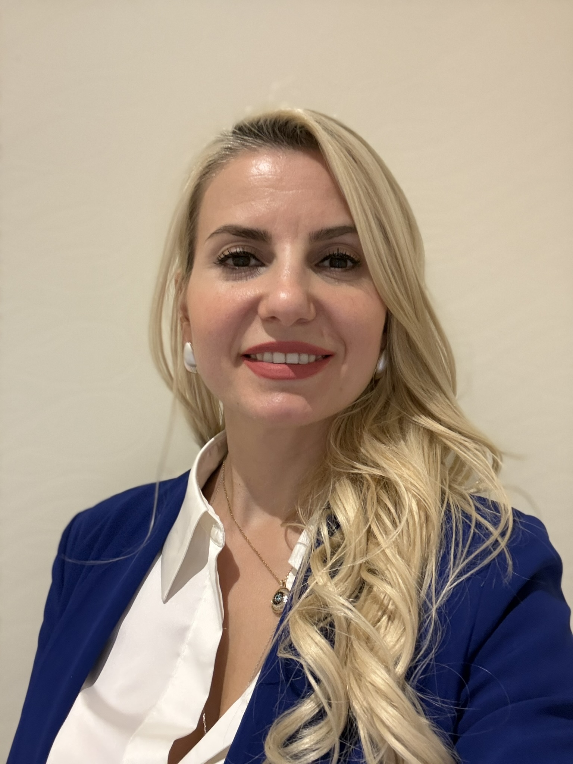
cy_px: 382
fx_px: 662
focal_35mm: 30
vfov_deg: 60.0
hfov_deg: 46.8
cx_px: 286
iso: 250
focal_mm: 2.69
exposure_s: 1/33
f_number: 1.9
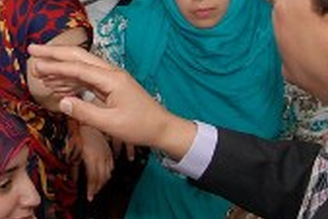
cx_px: 0
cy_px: -33
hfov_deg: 13.6
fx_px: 1359
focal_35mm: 149
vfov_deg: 9.1
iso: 500
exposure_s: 1/125
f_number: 5.6
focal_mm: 28
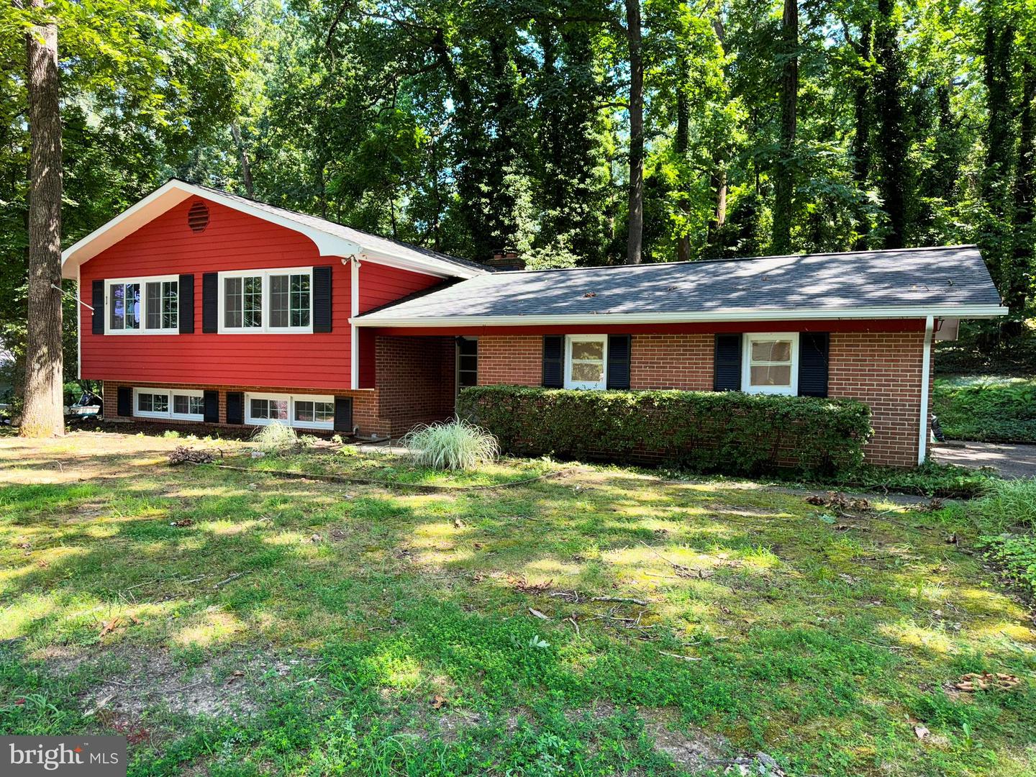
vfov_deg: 56.8
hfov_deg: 71.6
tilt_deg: -2.6
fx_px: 718
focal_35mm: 24
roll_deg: -1.5
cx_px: 518
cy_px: 388
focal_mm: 6.76
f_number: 1.78
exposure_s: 1/385
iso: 50
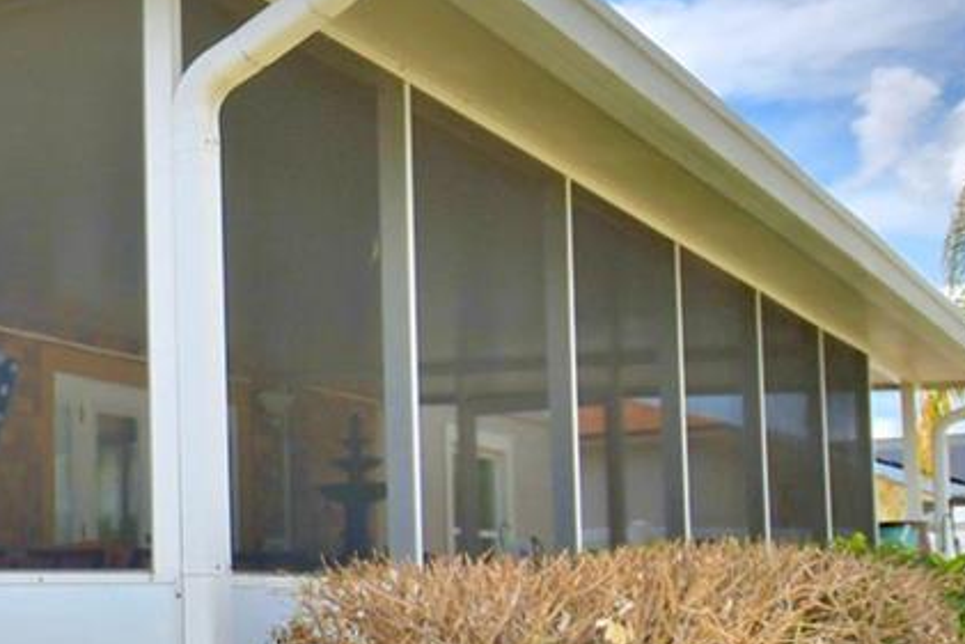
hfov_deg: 29.0
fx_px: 1528
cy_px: 502
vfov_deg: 23.5
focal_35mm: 57
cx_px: -266
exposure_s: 1/1600
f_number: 4.5
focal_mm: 10
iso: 100
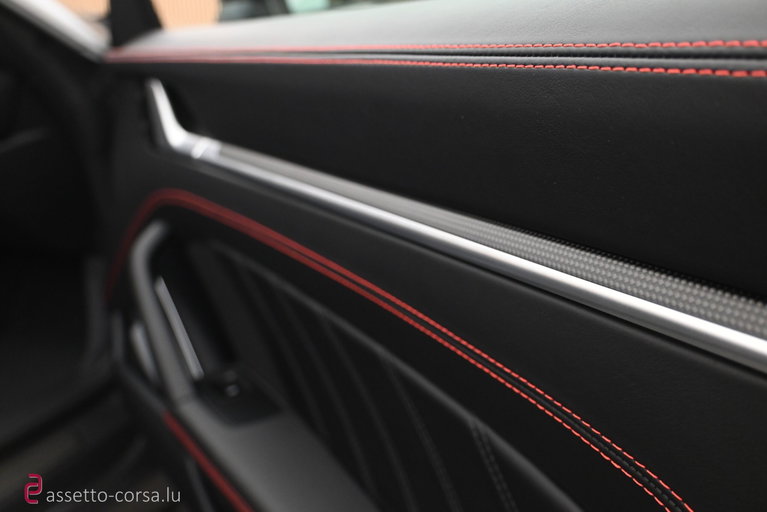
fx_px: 735
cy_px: 256
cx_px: 384
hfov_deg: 55.1
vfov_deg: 38.4
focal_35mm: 34
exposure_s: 1/40
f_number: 4.2
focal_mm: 23
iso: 1600
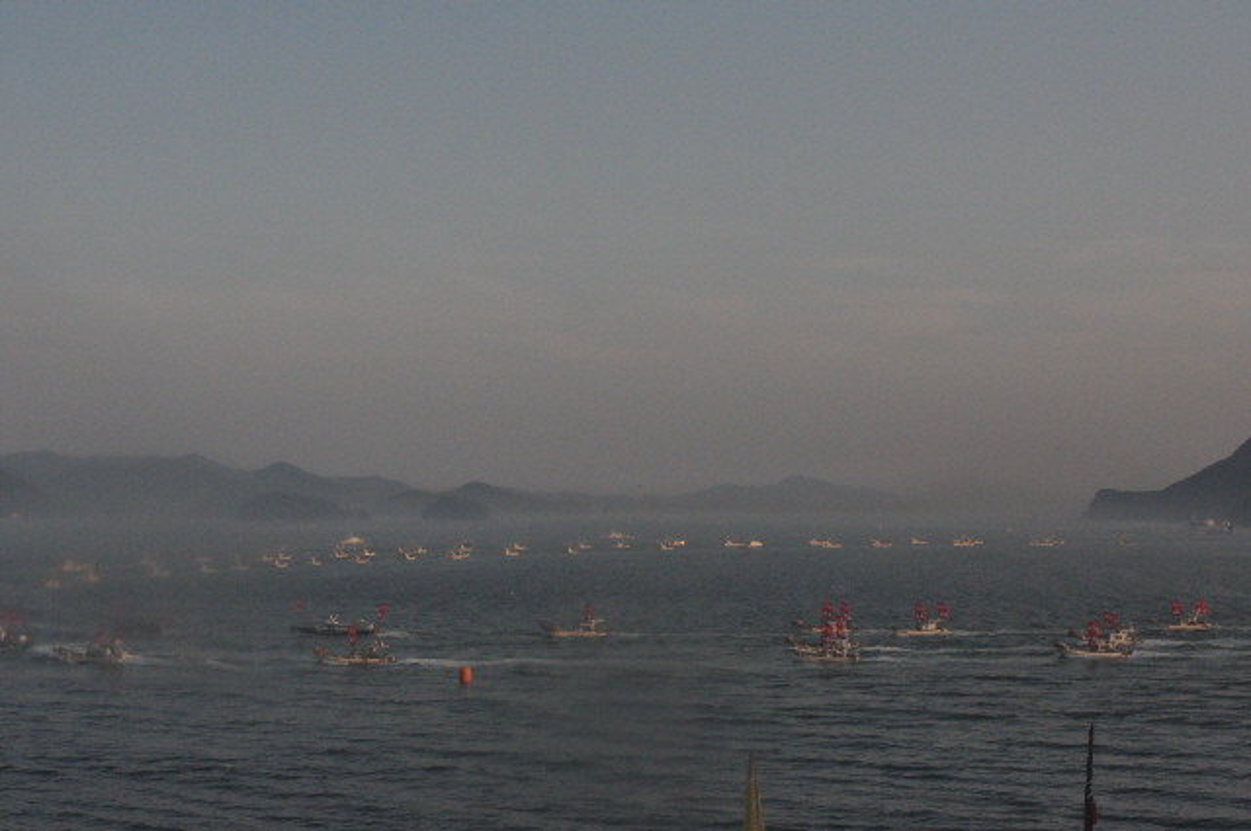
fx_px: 1822
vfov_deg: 25.7
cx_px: 626
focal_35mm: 52
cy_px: 416
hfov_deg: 37.9
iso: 2500
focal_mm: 35
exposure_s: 1/4000
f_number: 9
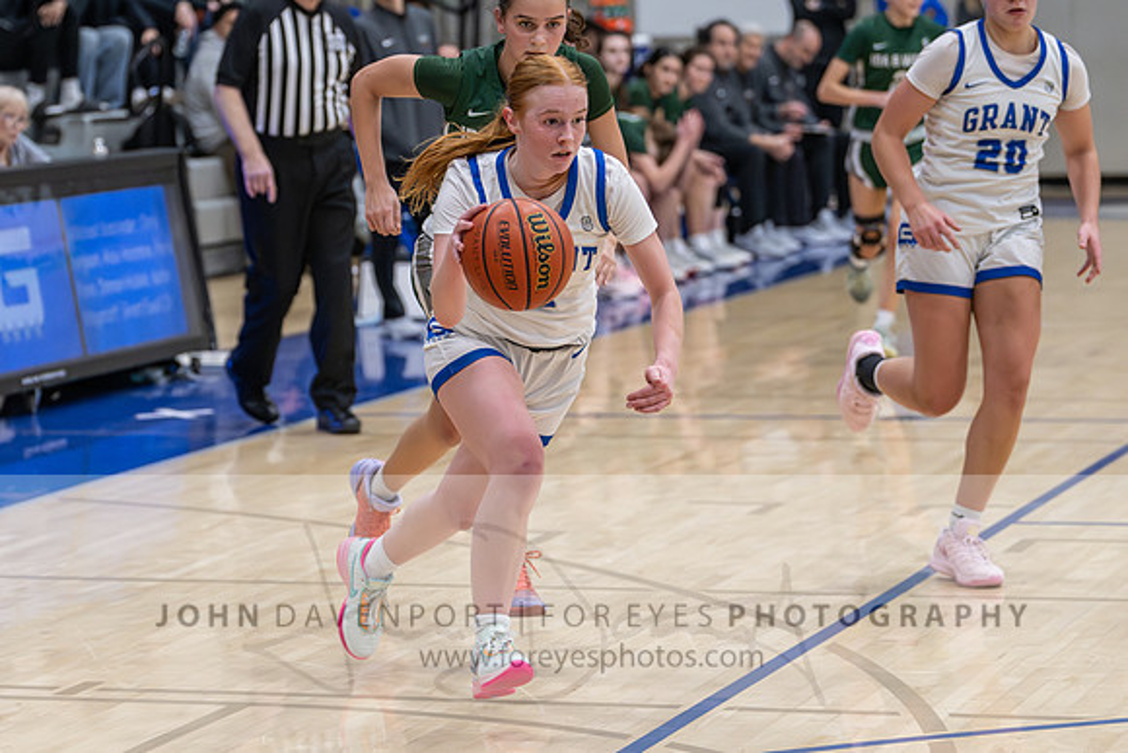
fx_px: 4586
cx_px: 354
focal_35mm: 146
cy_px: 453
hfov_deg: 14.0
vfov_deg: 9.4
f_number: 2.8
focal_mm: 98
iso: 7200
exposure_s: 1/1000
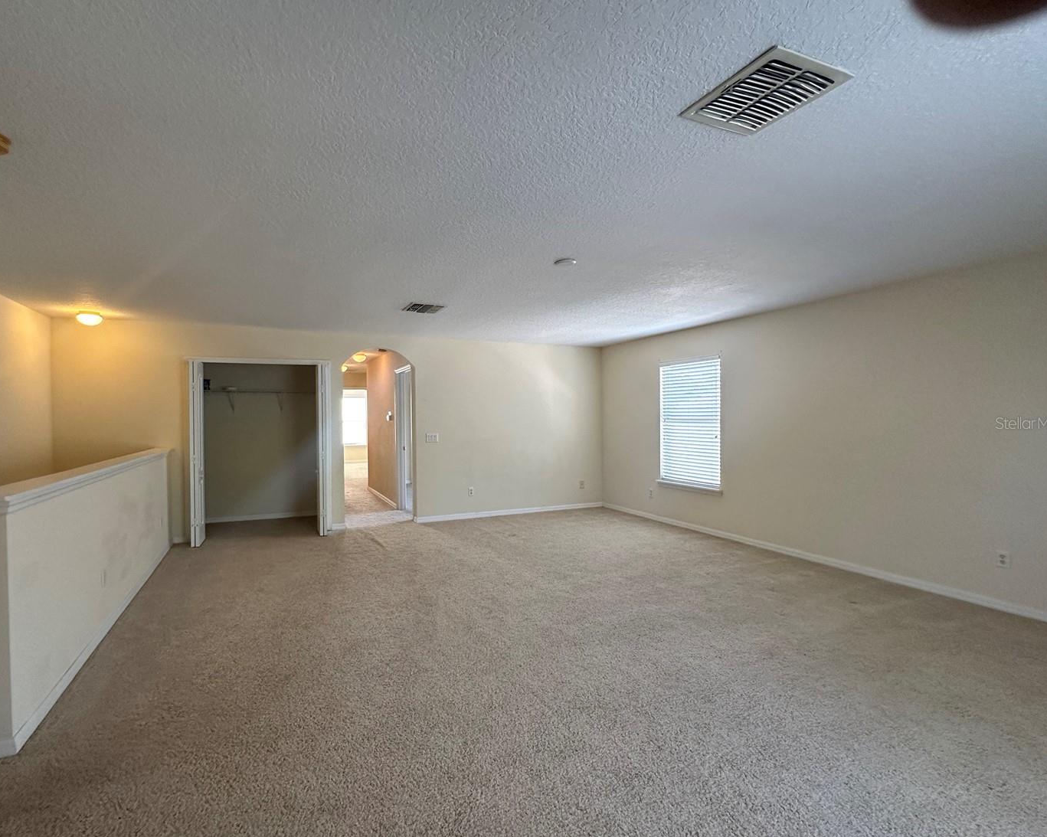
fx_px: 496
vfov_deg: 80.4
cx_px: 455
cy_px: 423
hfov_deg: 92.6
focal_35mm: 16
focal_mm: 2.22
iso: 250
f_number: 2.2
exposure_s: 1/120
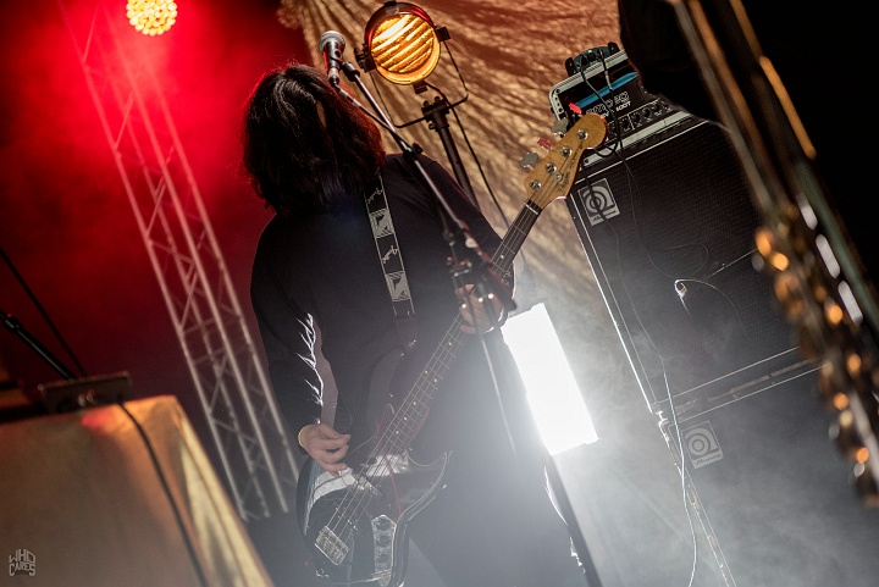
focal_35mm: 70
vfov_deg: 19.5
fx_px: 1710
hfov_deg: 28.8
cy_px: 294
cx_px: 440
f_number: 2.8
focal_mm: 70
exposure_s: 1/125
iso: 800
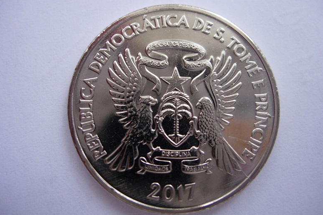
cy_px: 111
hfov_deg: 48.5
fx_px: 359
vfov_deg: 33.4
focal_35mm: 40
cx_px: 162
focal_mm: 7.8
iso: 64
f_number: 2.8
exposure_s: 1/34.8
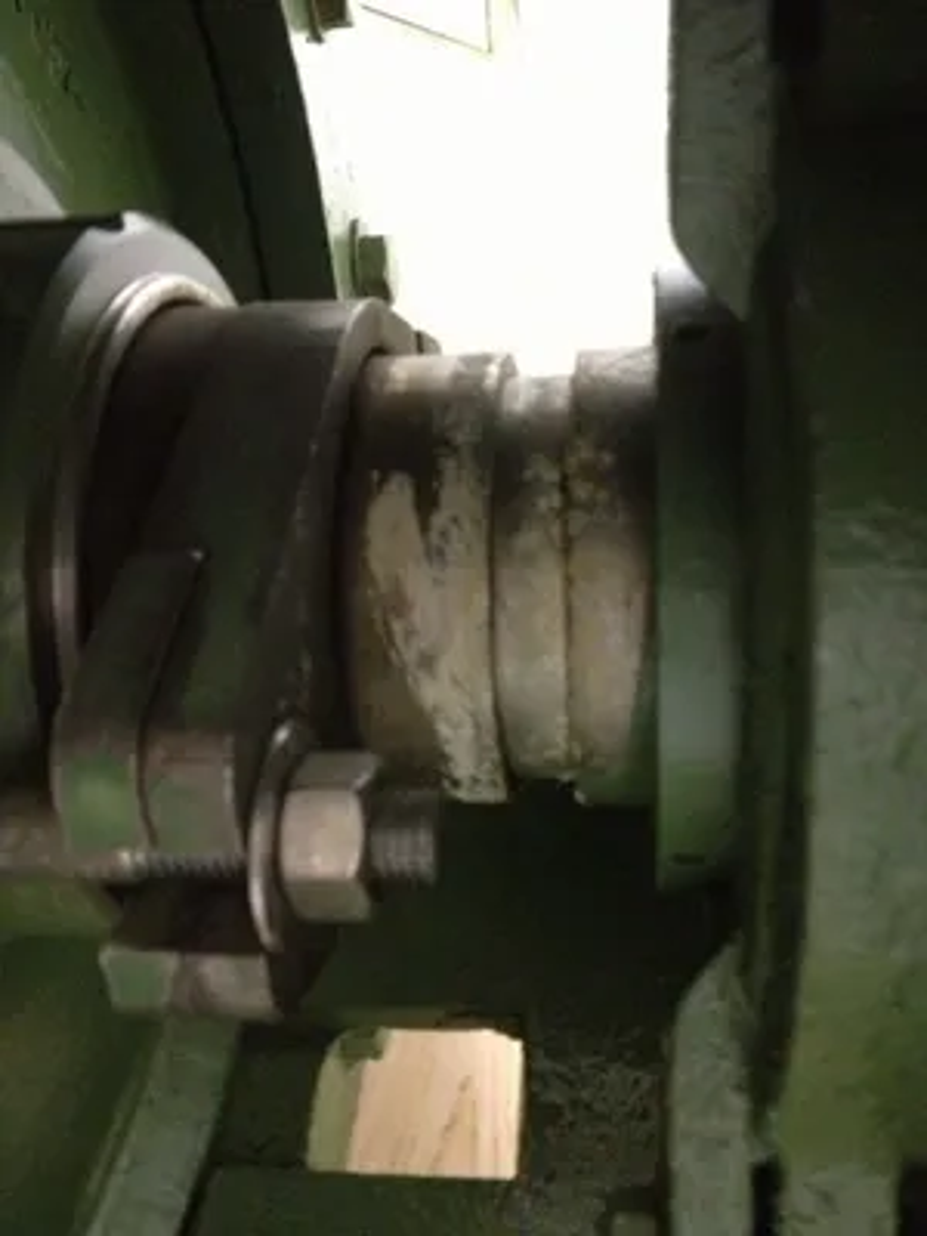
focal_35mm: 35
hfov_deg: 40.7
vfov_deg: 52.6
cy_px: 618
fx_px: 1250
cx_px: 464
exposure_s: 1/15
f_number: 2.4
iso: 800
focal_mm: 4.28
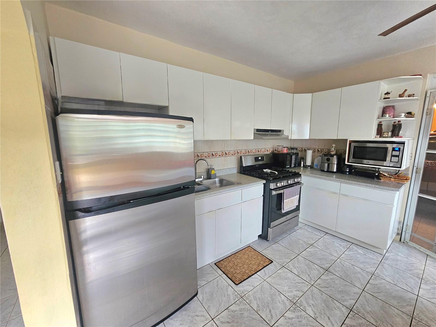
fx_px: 164
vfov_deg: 89.9
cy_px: 164
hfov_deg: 106.2
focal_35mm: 13
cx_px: 218
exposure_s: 1/30
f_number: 2.2
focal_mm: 2.2
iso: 400
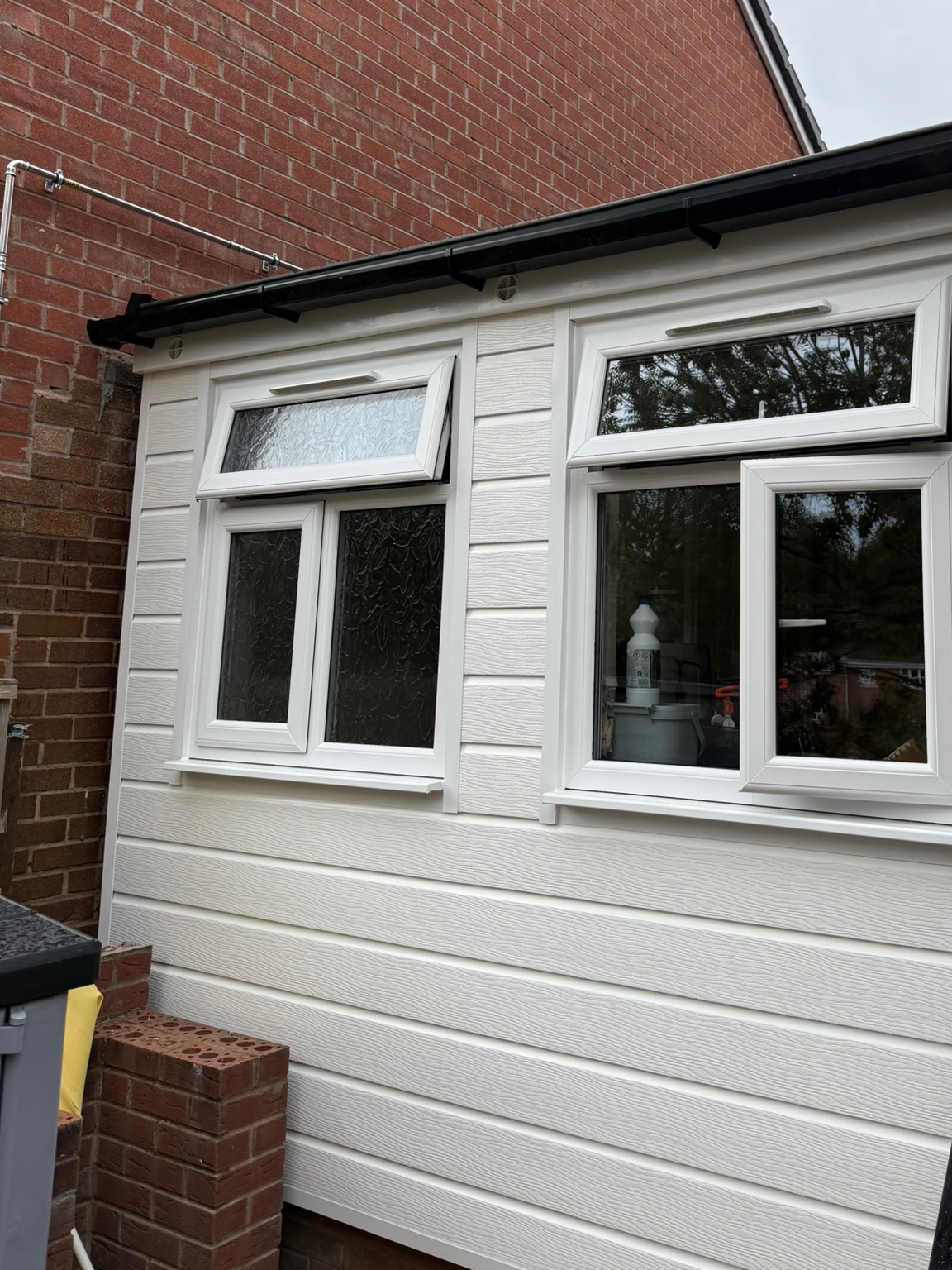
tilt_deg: +5.8
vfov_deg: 56.1
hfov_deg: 43.6
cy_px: 473
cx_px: 633
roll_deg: +1.6
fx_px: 1173
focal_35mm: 32
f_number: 1.78
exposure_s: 1/1553
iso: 100
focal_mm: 6.76
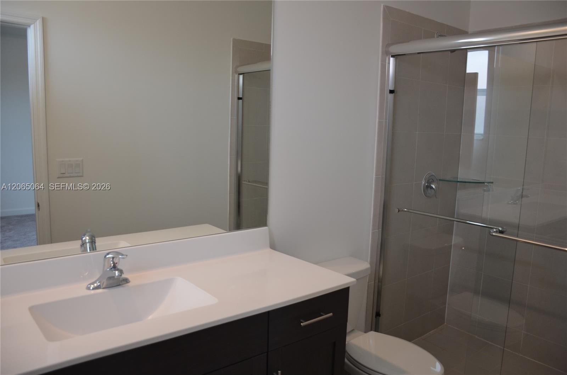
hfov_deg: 67.5
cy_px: 188
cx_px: 284
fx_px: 424
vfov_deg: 47.7
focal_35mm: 27
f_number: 4
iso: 400
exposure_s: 1/60
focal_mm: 18
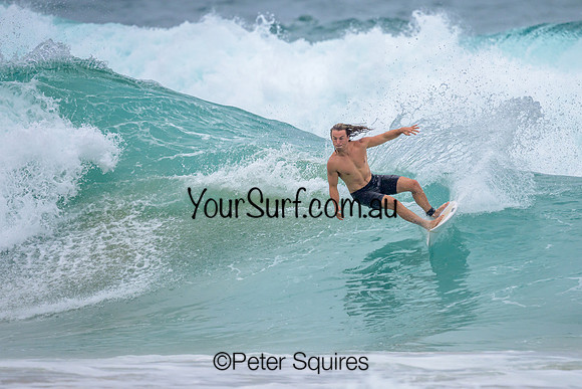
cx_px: 356
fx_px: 17787
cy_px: 183
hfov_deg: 1.9
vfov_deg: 1.3
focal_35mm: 1100
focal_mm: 800
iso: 280
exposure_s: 1/2000
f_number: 6.3
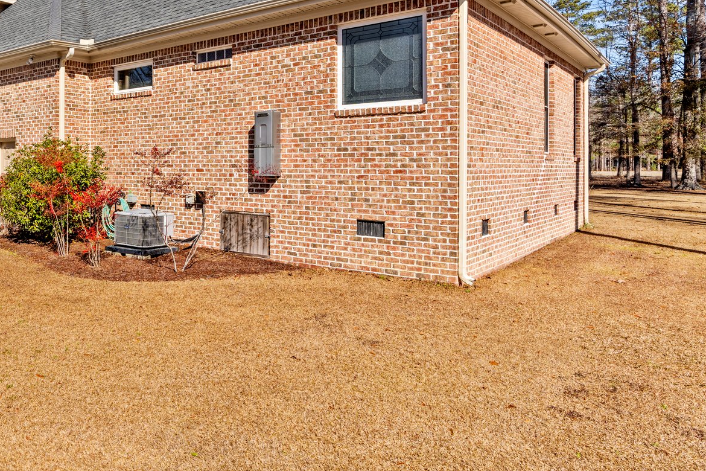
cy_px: 128
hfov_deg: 59.8
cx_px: 132
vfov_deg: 45.1
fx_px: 549
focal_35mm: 28
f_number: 6.3
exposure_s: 1/640
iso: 125
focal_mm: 16
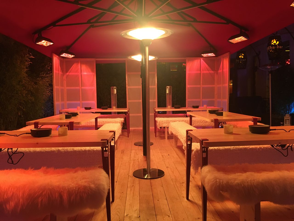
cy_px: 110
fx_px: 246
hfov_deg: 61.7
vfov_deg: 48.2
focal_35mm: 29
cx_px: 147
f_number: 2.2
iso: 200
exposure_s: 1/33
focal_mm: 4.15
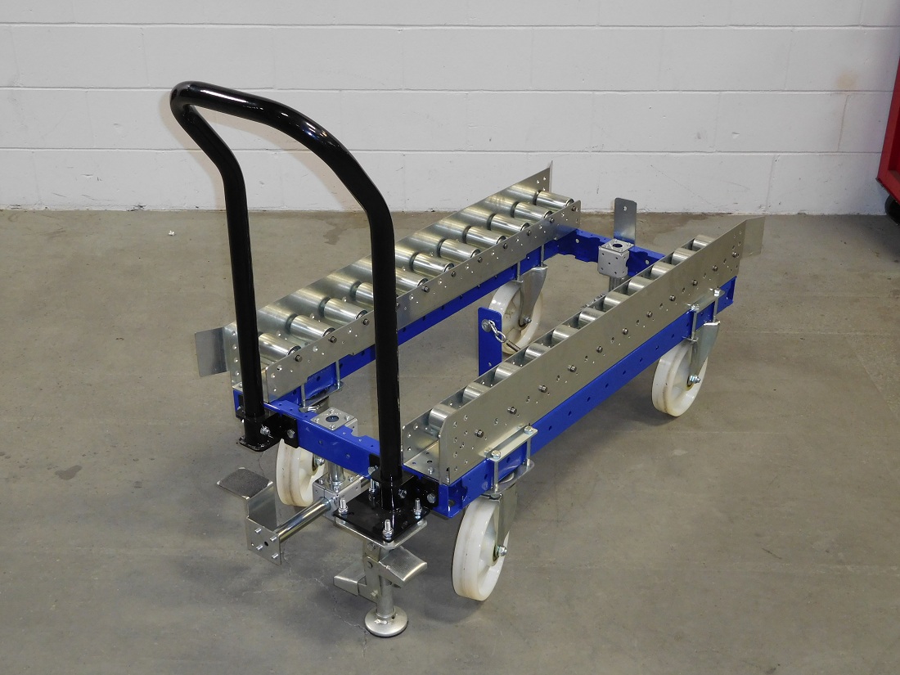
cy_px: 338
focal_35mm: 45
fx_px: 1170
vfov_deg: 32.2
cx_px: 450
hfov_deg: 42.1
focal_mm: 8
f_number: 4
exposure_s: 1/30
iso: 280
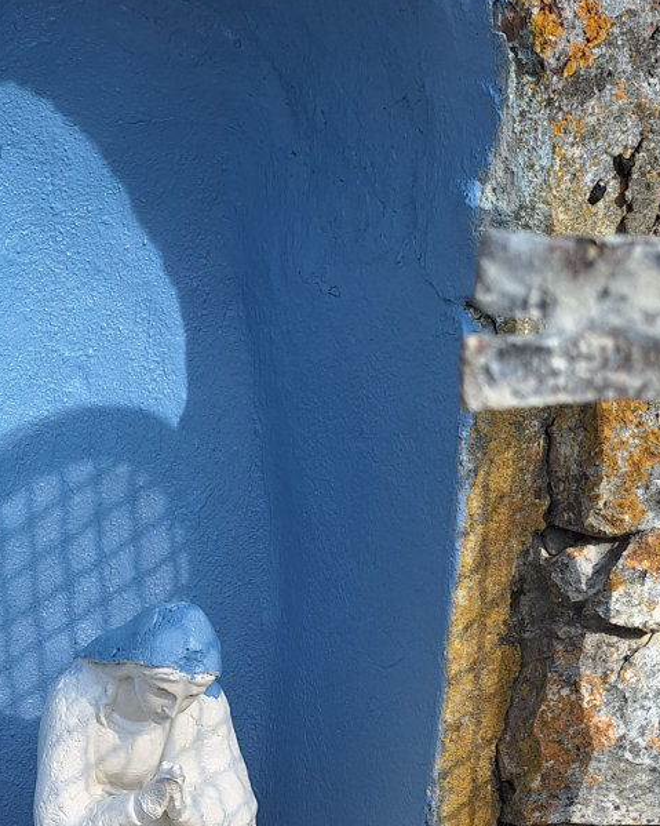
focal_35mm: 45
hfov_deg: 32.7
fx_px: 1099
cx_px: 150
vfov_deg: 39.5
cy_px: 661
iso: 40
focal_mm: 5.5
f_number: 1.8
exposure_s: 1/1887
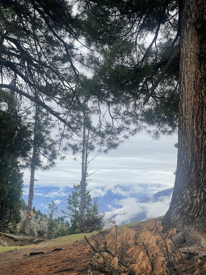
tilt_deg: +5.5
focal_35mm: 64
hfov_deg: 22.9
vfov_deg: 30.3
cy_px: 138
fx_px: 508
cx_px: 103
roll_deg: -1.8
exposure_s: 1/380
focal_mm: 7.5
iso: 20
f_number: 2.2
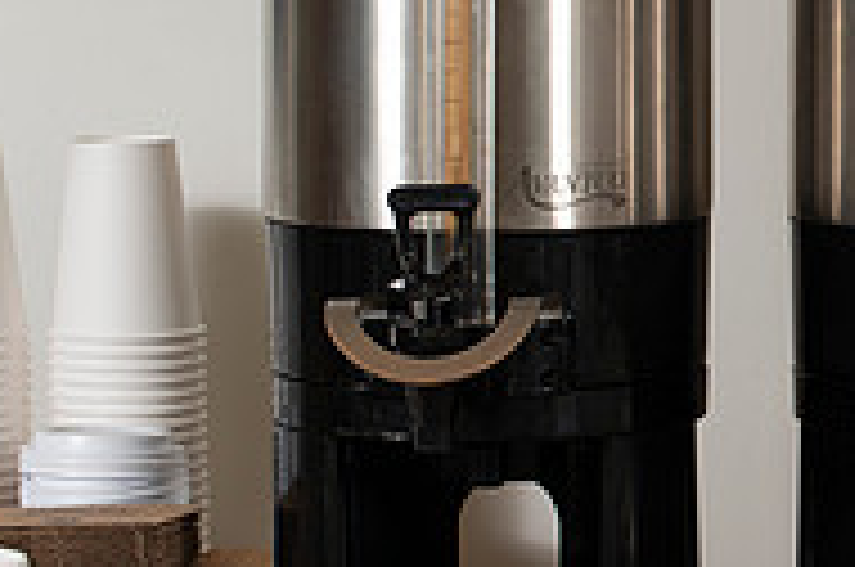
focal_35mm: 153
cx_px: 1022
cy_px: 295
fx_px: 3628
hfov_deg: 13.1
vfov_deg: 8.9
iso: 250
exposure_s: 1/100
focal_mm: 50
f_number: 7.1
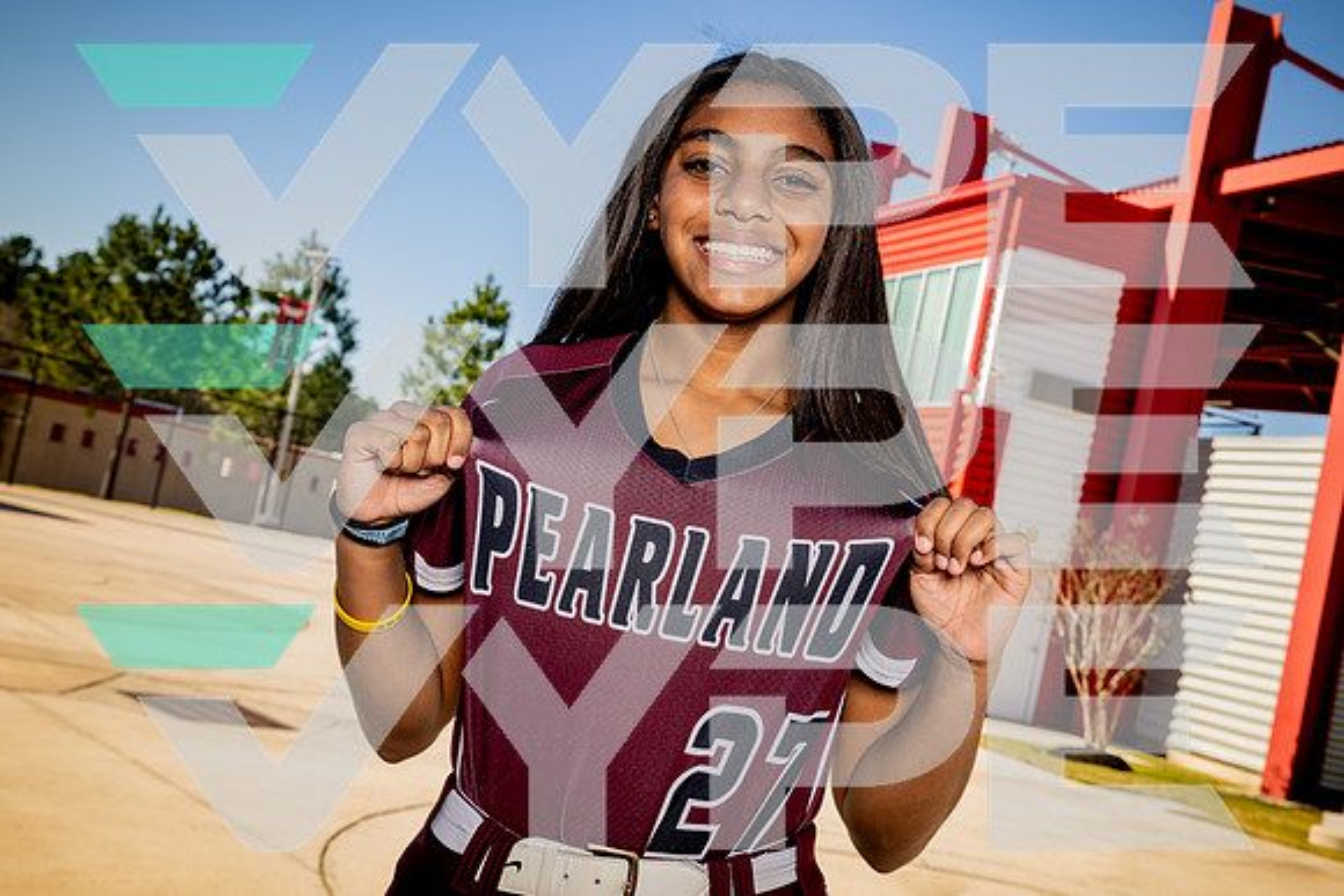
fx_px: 1755
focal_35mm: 47
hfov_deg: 41.9
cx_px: 672
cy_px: 448
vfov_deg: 28.7
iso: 125
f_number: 10
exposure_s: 1/250
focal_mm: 47
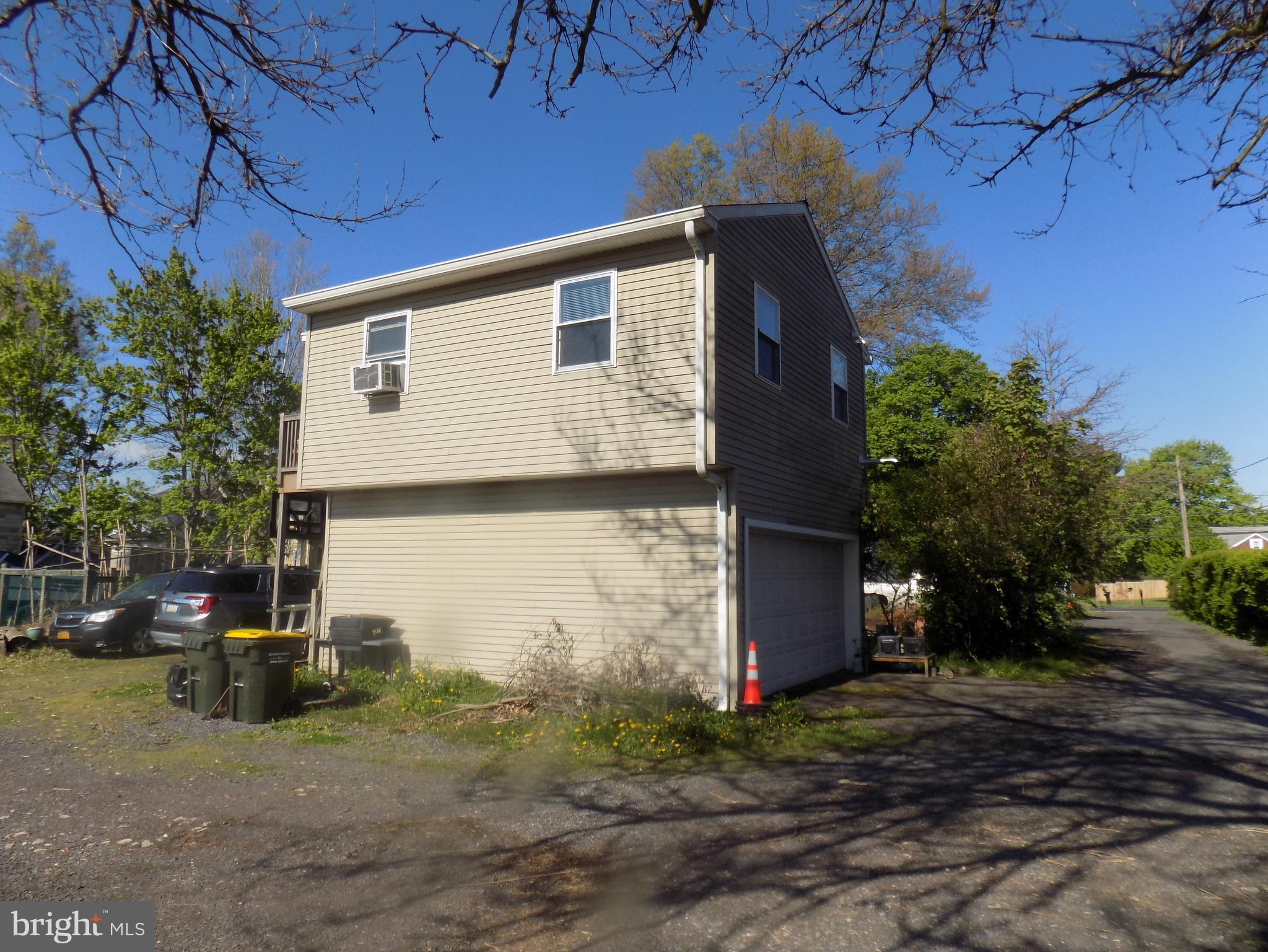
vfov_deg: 58.9
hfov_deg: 73.9
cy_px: 476
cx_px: 634
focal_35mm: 23
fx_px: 843
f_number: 3.1
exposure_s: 1/1250
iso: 80
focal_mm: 4
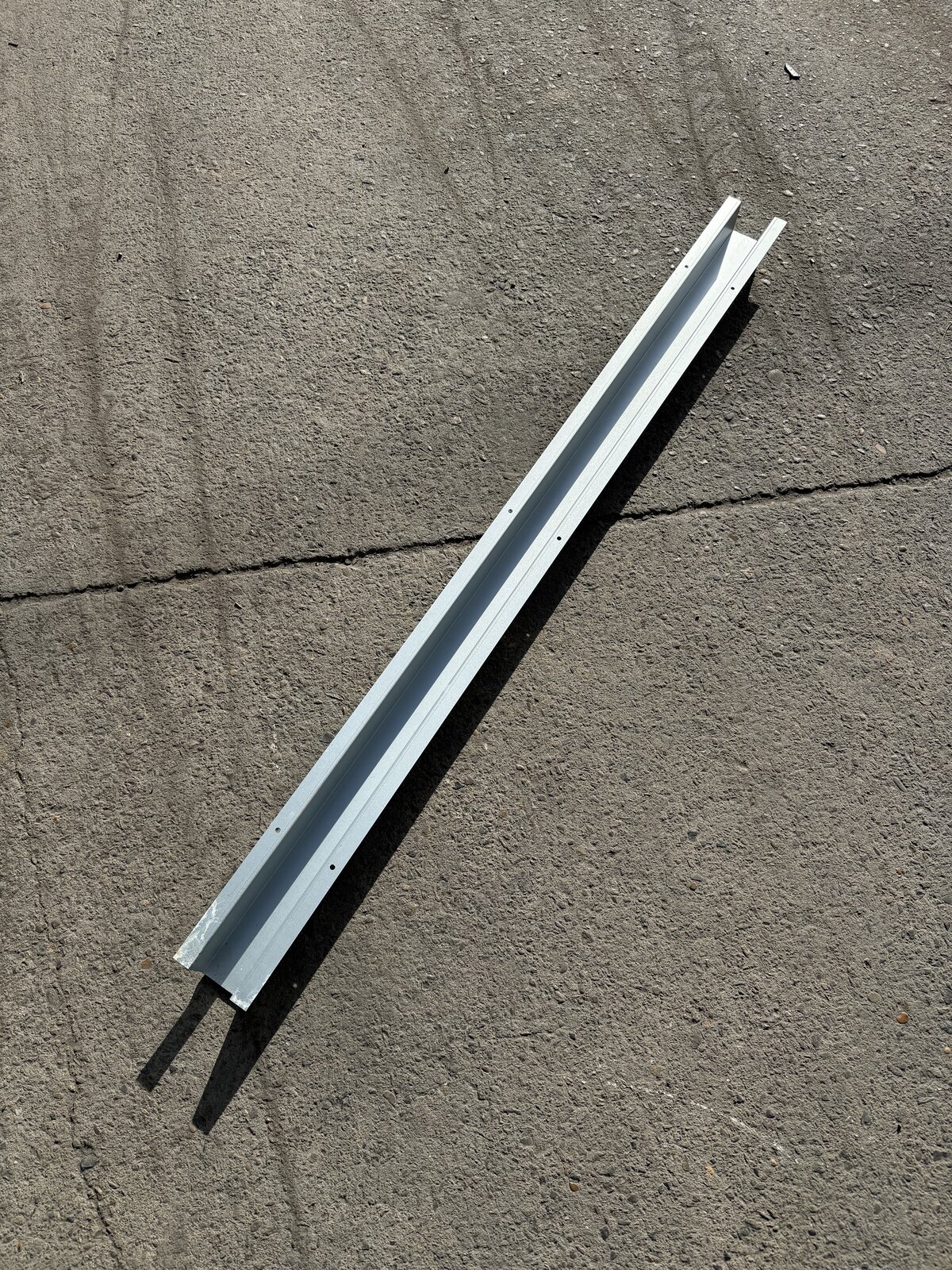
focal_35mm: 24
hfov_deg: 56.8
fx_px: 880
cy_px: 635
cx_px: 476
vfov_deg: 71.6
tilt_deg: -66.5
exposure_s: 1/5714
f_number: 1.78
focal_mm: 6.76
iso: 100
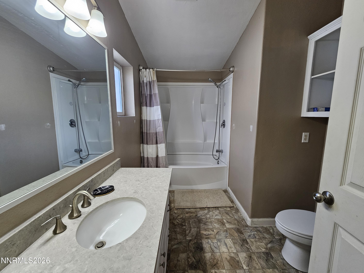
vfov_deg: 89.9
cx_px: 182
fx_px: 137
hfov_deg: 106.2
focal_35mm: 13
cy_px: 136
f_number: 2.2
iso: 100
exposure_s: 1/60
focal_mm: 2.2
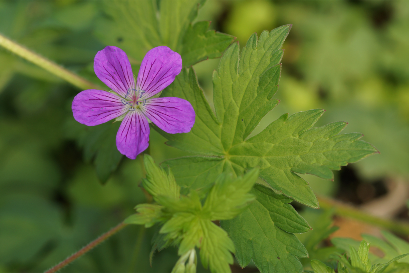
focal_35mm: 150
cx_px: 204
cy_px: 136
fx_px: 1704
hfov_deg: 13.7
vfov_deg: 9.1
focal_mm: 100
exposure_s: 1/160
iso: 100
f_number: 4.5
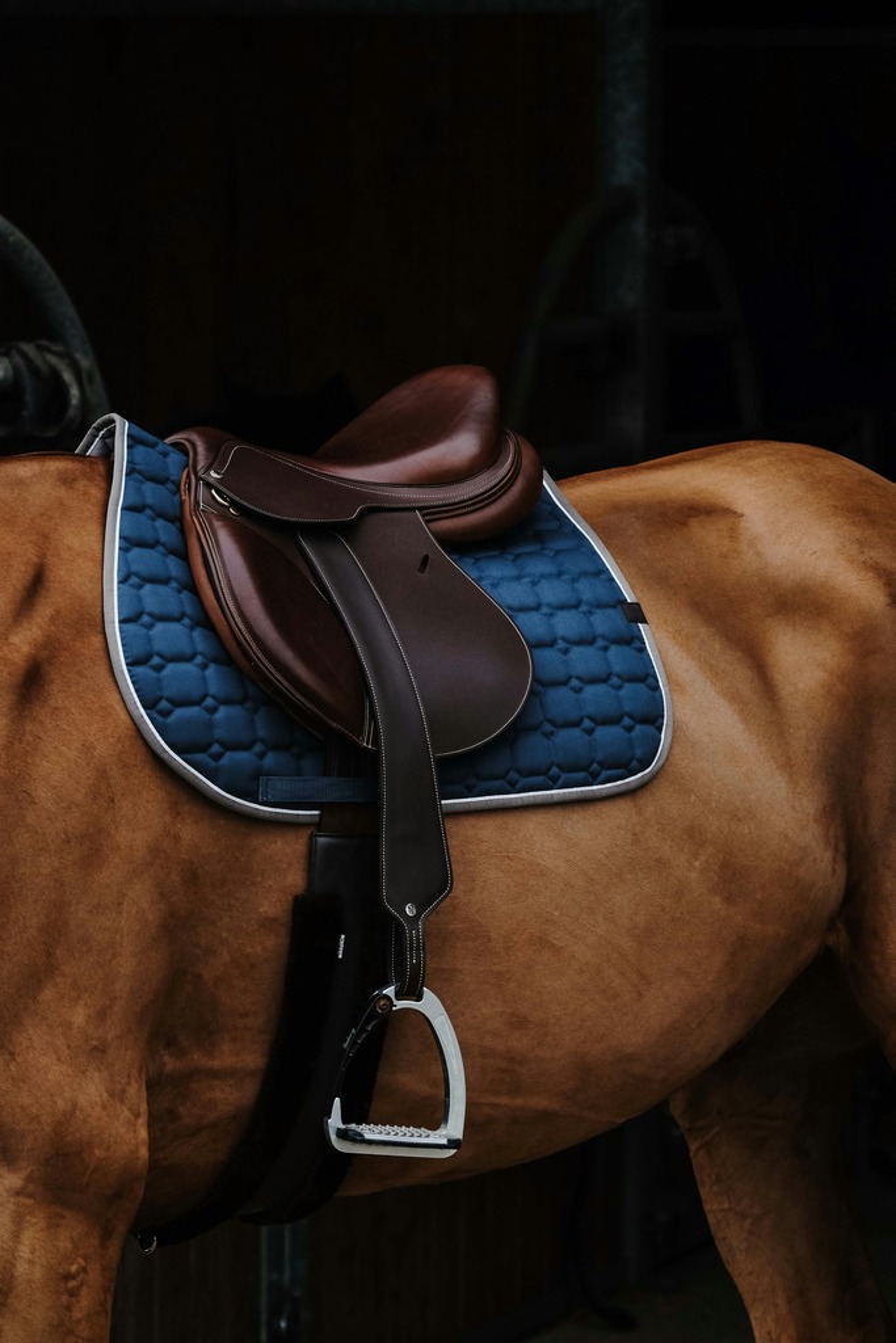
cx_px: 448
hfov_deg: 7.8
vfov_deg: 11.7
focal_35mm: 176
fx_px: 6568
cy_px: 672
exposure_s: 1/250
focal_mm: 117.3
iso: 800
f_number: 4
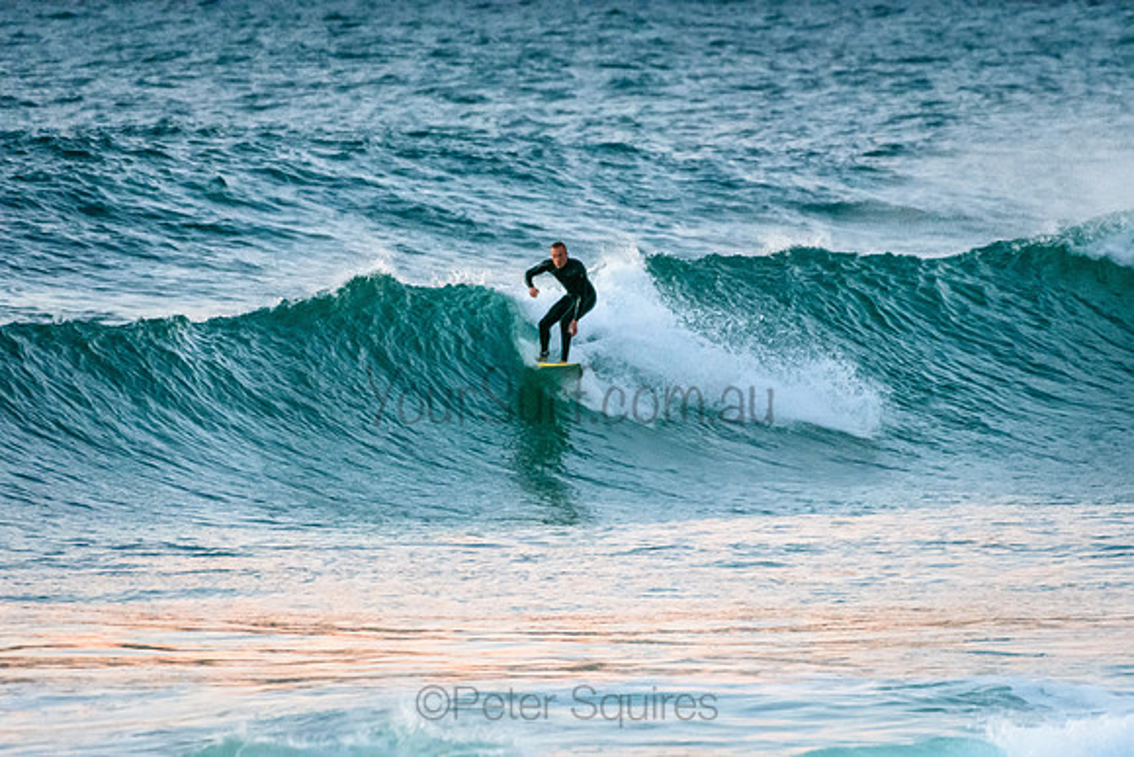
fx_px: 23629
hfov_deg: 2.7
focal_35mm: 750
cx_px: 567
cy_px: 378
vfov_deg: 1.8
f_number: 5.6
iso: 6400
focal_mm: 500
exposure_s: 1/1000
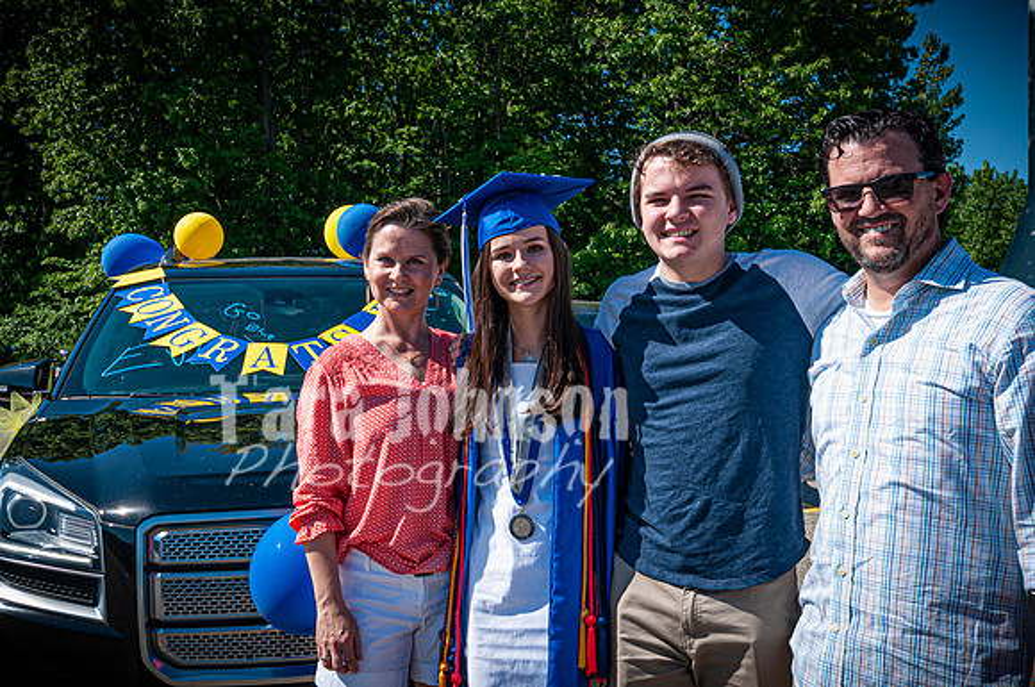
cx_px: 493
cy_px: 329
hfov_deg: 49.9
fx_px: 1111
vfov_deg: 34.3
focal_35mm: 39
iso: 200
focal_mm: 24
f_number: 9
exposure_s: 1/320
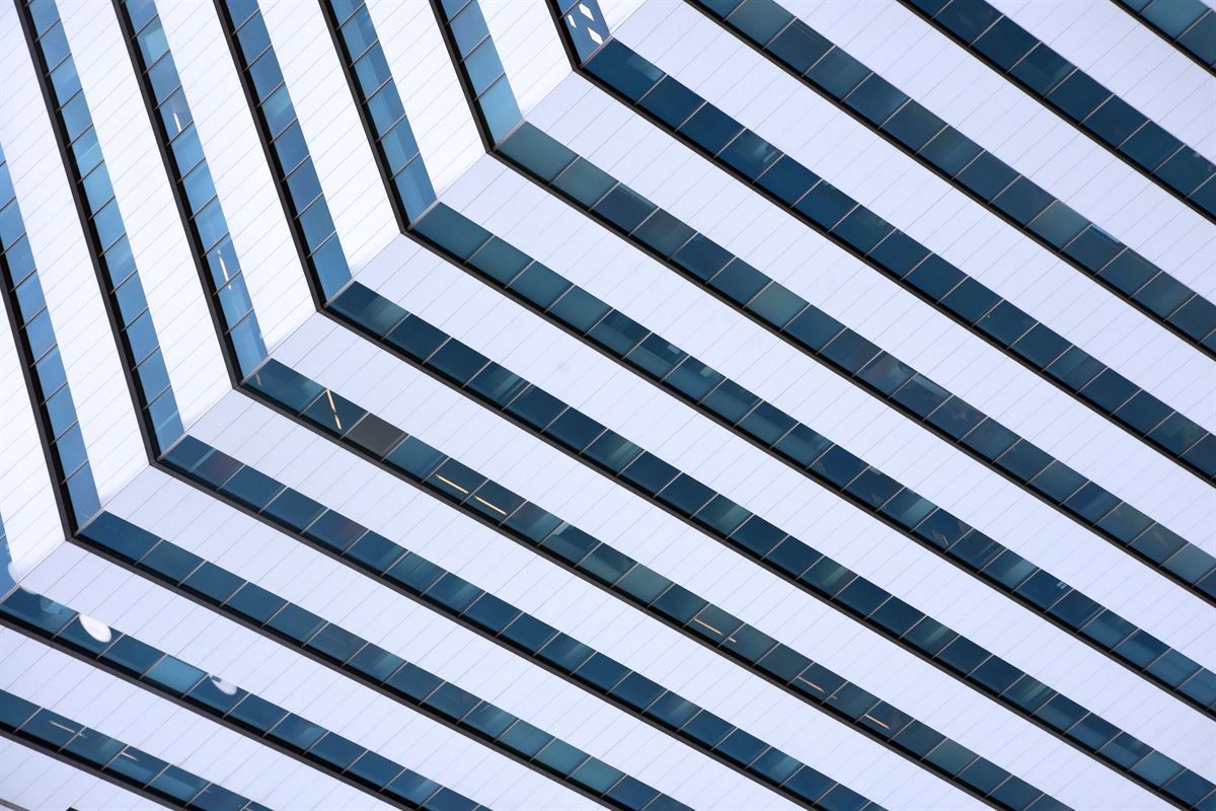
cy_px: 406
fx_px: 4306
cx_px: 608
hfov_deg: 16.1
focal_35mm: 128
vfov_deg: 10.8
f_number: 10
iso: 500
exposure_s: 1/400
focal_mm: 85
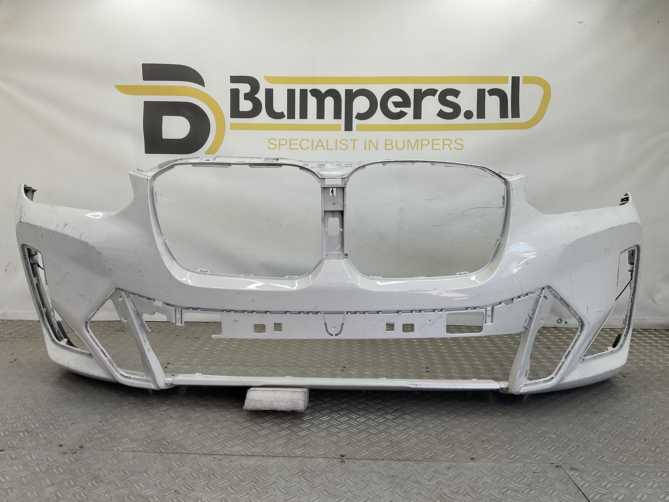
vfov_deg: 48.2
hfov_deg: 61.7
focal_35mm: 29
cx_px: 334
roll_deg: -1.5
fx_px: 560
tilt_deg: -6.1
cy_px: 251
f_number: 1.8
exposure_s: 1/186
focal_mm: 3
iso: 16
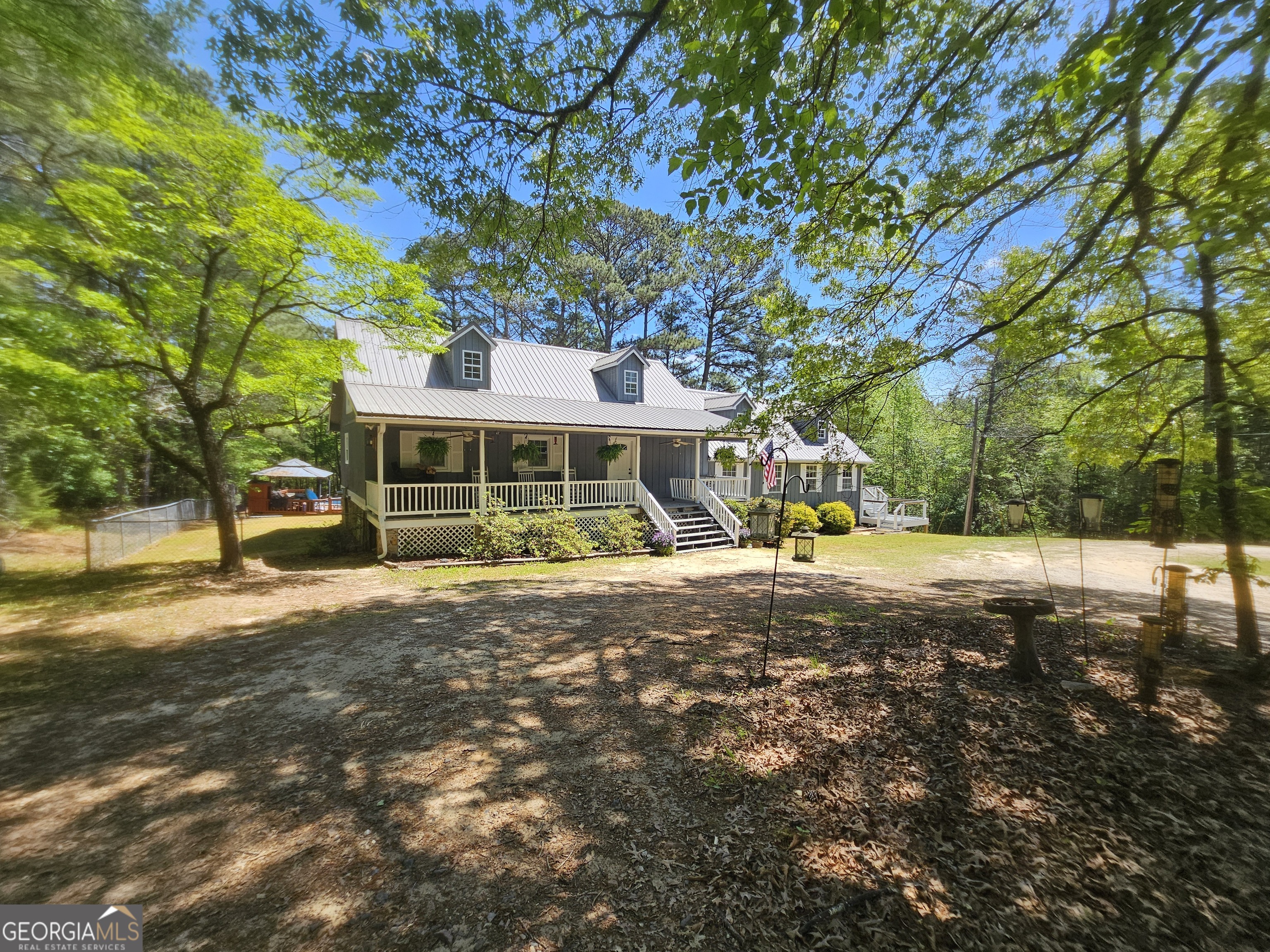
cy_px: 476
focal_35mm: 13
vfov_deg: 89.9
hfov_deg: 106.2
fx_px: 477
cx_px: 635
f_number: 2.2
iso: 50
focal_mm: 2.2
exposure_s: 1/805
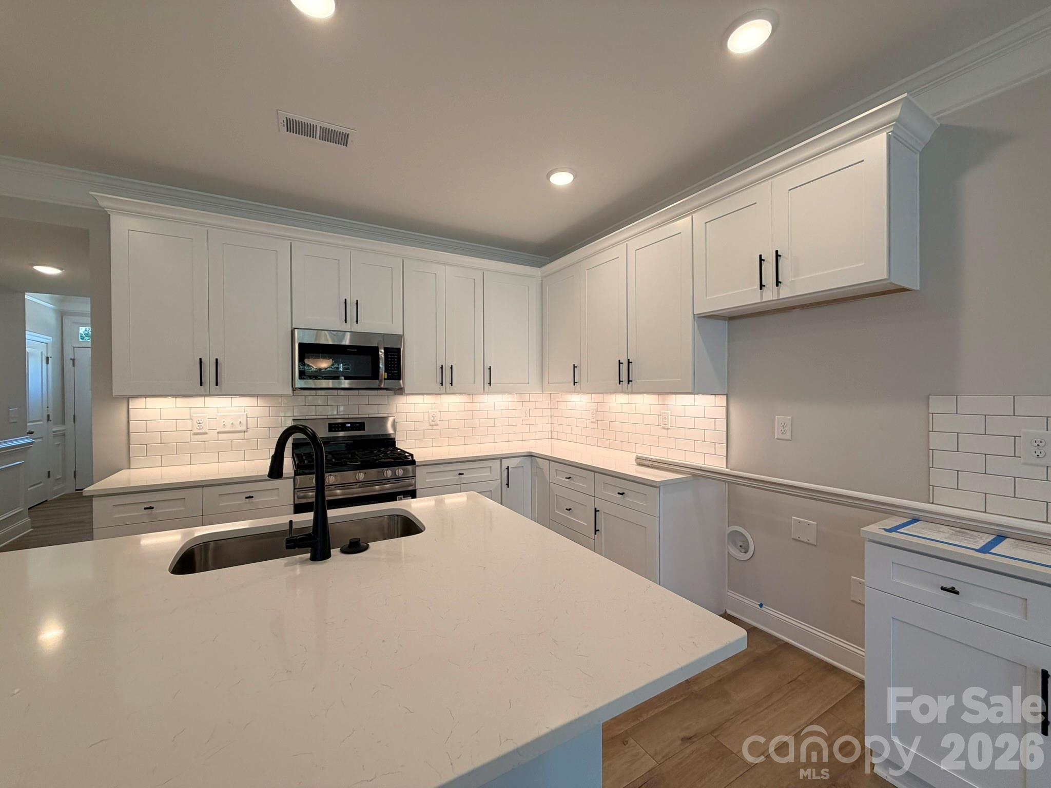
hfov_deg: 102.1
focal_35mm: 14
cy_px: 394
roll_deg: +0.8
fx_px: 425
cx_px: 526
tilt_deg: -1.2
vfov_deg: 85.7
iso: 100
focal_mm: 2.22
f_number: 2.2
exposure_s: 1/120
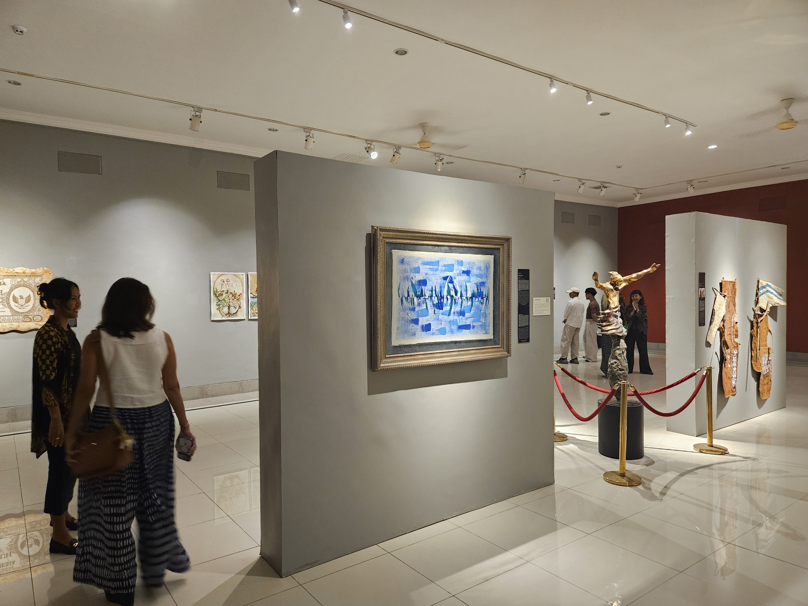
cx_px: 404
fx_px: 537
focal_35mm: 23
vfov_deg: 58.9
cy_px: 303
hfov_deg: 73.9
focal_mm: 5.4
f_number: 1.8
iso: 640
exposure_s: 1/25
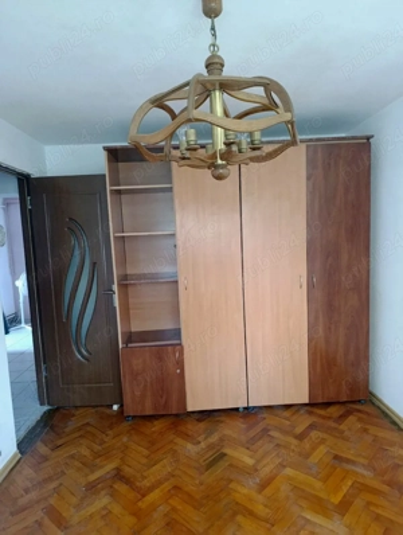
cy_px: 268
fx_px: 356
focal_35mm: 23
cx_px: 202
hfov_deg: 59.0
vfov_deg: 73.8
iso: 1155
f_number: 1.65
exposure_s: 1/25.1
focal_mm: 6.11
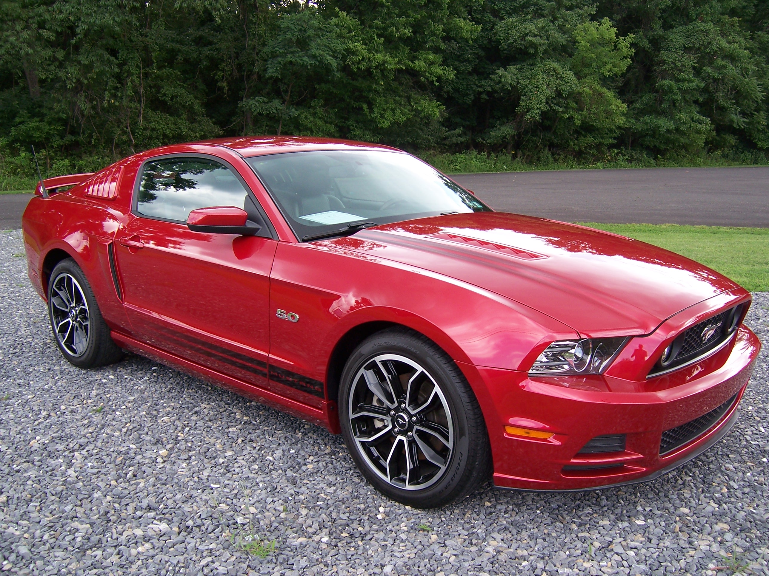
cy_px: 288
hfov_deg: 55.4
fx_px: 733
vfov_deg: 42.9
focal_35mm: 33
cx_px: 384
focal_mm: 5.5
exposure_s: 1/125
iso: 80
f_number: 3.4
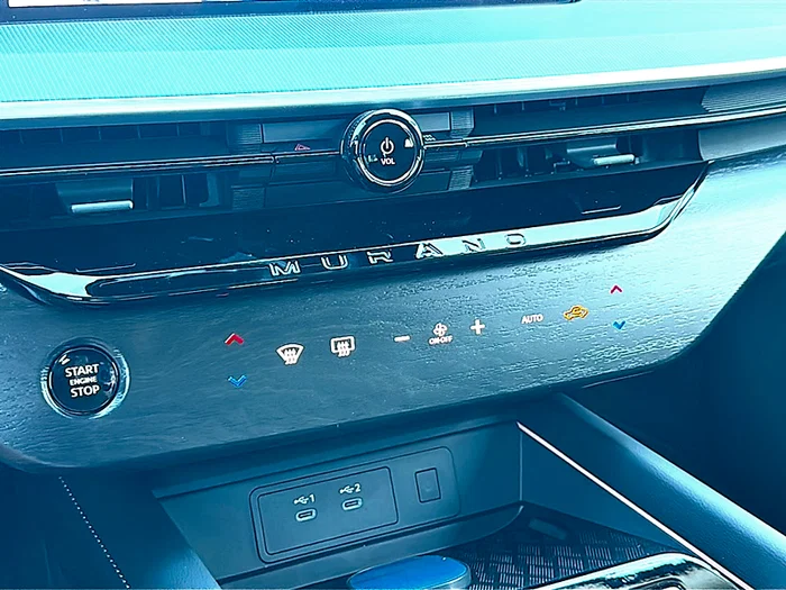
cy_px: 295
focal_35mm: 36
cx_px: 393
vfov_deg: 39.7
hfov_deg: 51.4
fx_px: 817
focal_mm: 6.86
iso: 200
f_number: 1.78
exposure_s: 1/75
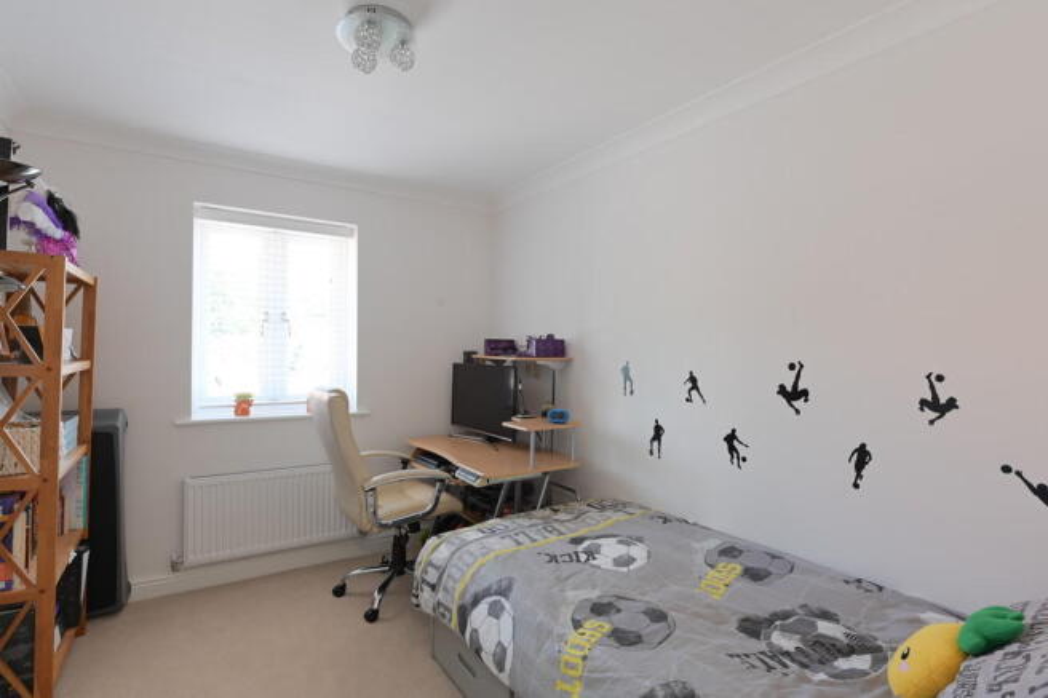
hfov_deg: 90.0
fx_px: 524
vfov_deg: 67.4
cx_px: 524
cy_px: 349
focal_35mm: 18
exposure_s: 1/3
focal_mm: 18
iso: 320
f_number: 10
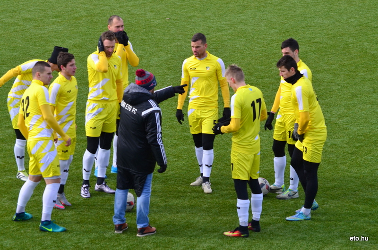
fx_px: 1965
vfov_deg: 7.3
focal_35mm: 188
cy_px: 125
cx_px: 189
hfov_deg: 11.0
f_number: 6.3
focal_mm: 125
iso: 320
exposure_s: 1/640
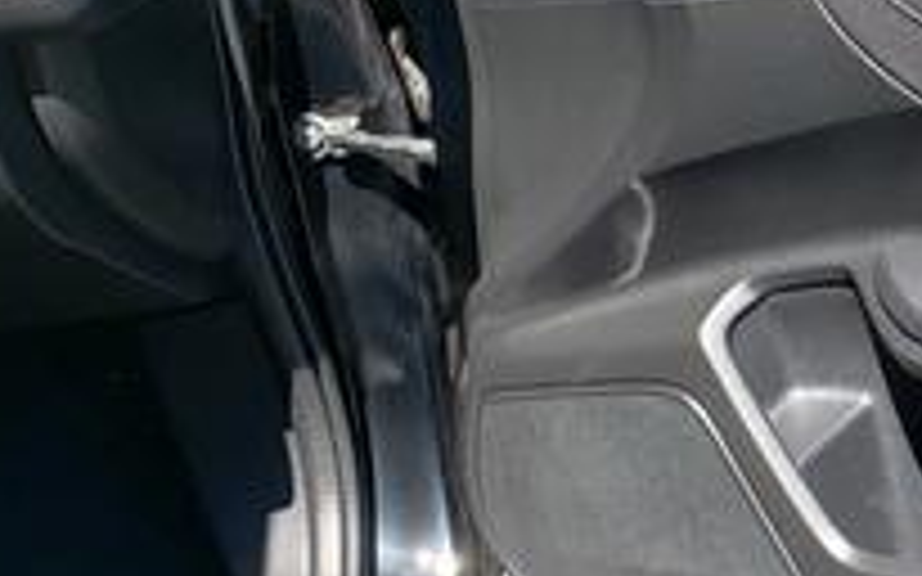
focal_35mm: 86
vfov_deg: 15.1
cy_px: 117
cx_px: 1399
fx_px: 2160
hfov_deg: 20.5
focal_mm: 4.3
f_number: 2.4
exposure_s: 1/452
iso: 50
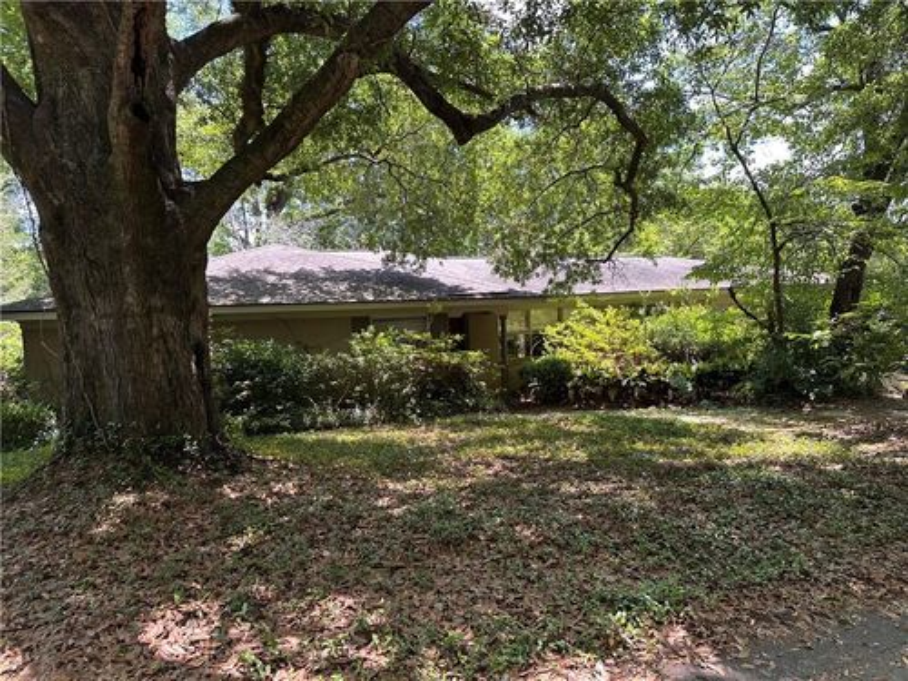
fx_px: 630
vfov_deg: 56.8
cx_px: 454
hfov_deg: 71.6
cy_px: 340
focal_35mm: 24
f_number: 1.78
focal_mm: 6.86
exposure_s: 1/318
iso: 80
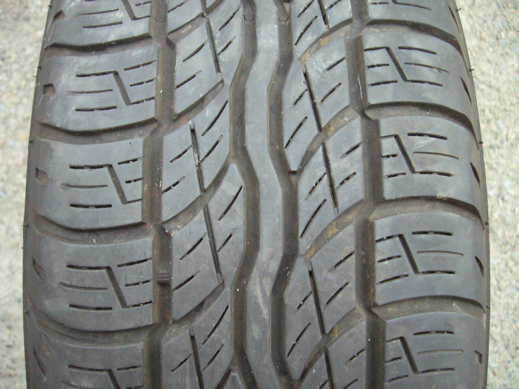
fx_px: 525
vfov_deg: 40.7
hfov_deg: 52.6
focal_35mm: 35
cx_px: 260
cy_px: 194
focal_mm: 5.8
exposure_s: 1/40
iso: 400
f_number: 2.8
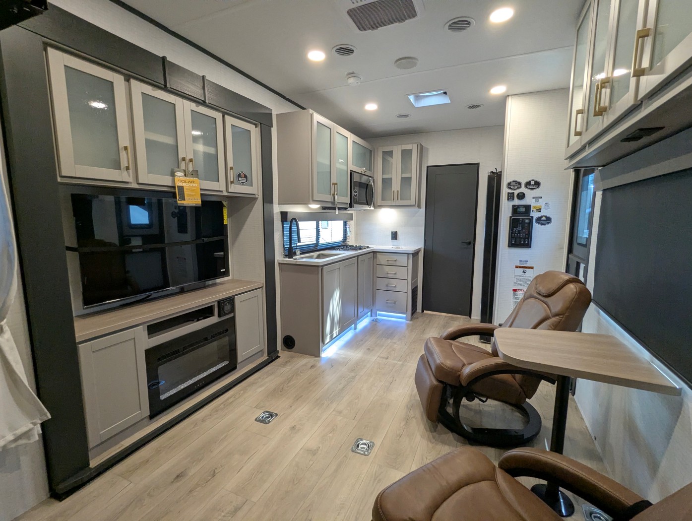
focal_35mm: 16
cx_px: 346
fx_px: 320
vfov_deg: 78.2
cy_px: 260
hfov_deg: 94.4
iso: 199
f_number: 2.2
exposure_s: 1/85.1
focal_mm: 2.35
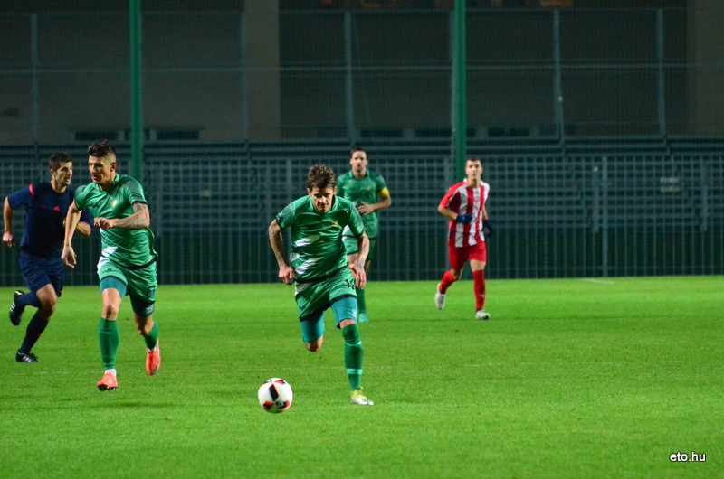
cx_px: 362
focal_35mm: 375
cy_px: 240
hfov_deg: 5.5
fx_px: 7527
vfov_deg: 3.7
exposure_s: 1/500
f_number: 5.6
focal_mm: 250
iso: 6400
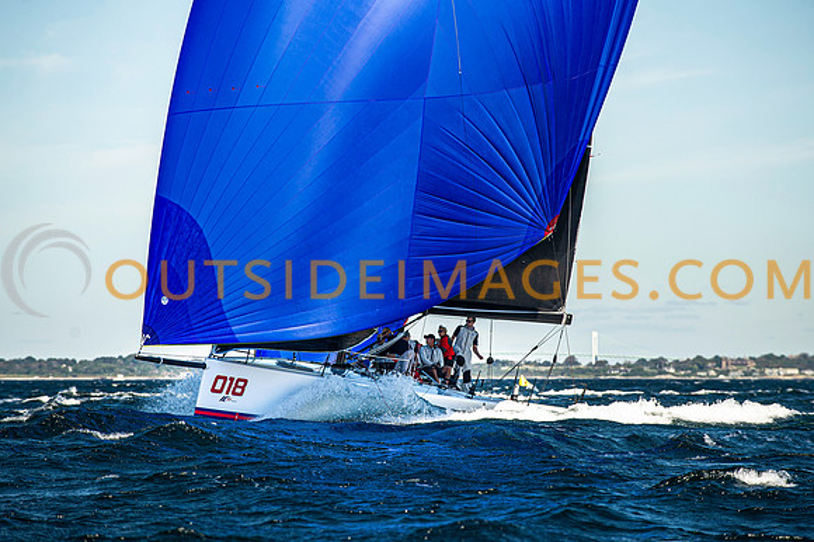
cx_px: 407
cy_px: 271
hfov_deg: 9.5
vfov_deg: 6.4
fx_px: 4883
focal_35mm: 216
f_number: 5
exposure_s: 1/1600
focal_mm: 200
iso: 250
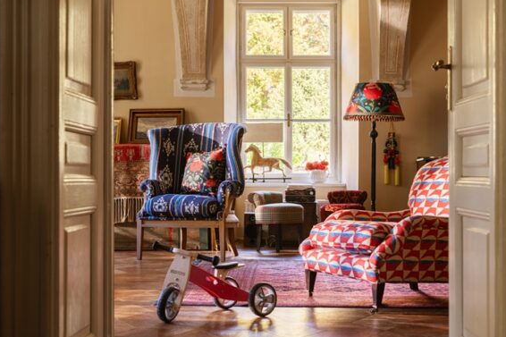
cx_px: 279
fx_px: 871
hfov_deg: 32.4
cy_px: 144
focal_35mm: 62
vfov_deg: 21.9
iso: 250
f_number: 5
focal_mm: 52
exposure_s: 1/200
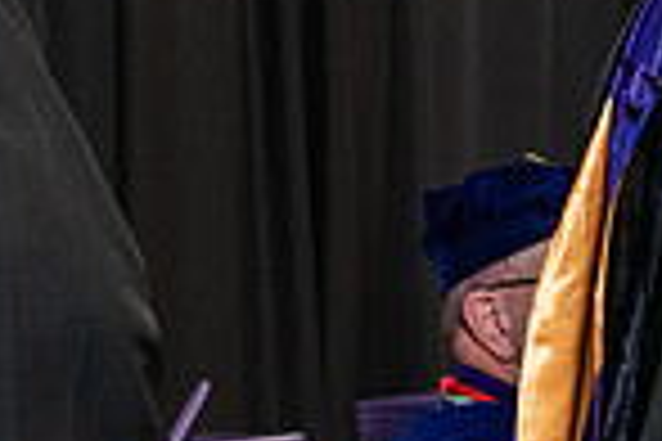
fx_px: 4358
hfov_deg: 8.5
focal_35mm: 237
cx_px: 1049
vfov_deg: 5.8
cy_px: 47
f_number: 5
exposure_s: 1/125
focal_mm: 60
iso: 2000
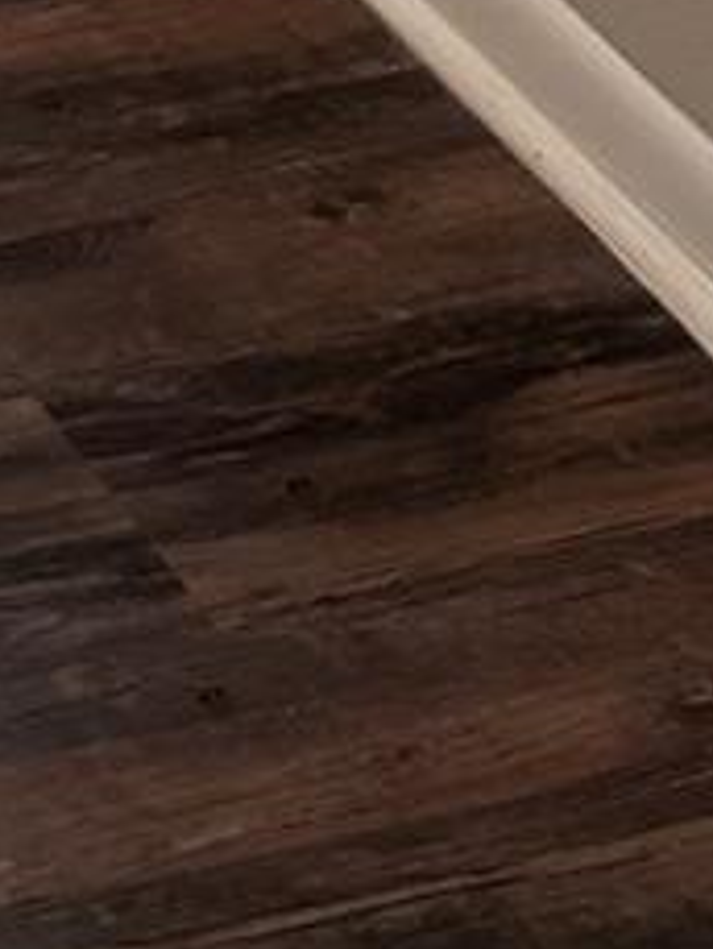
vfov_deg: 9.4
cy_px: -1985
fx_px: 4417
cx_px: -1409
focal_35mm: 161
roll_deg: -0.5
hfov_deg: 8.0
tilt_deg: -11.2
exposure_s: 1/120
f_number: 1.78
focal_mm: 6.76
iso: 200
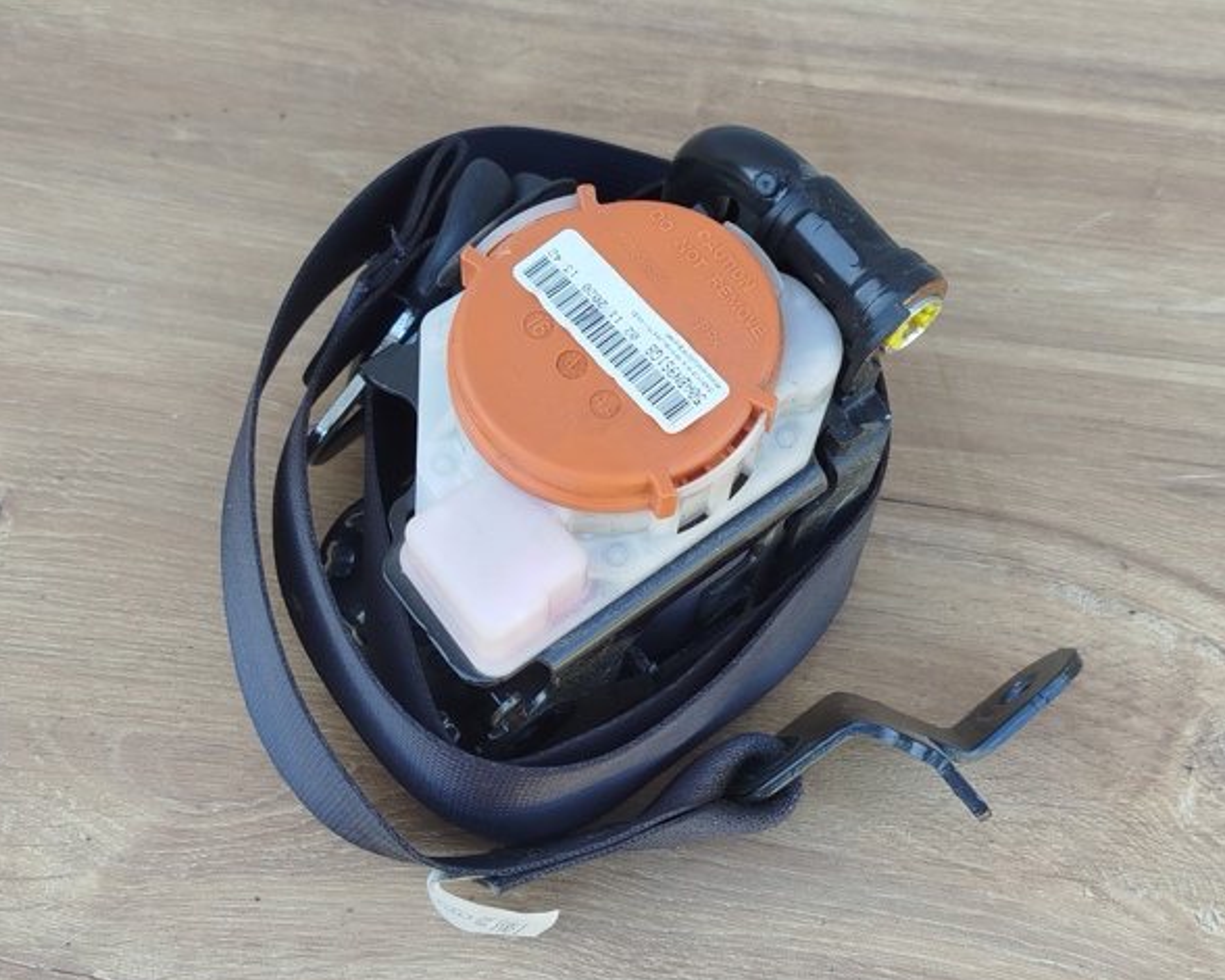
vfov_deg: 29.7
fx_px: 1848
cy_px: 498
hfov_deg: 36.7
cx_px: 594
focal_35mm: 51
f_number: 1.7
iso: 64
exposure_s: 1/100
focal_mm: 5.31
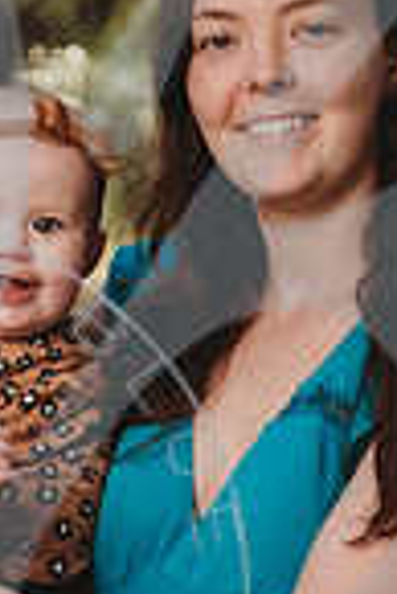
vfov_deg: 11.4
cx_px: 53
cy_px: 283
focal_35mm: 180
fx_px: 2970
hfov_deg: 7.6
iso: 100
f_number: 2.8
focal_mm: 58
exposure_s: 1/800
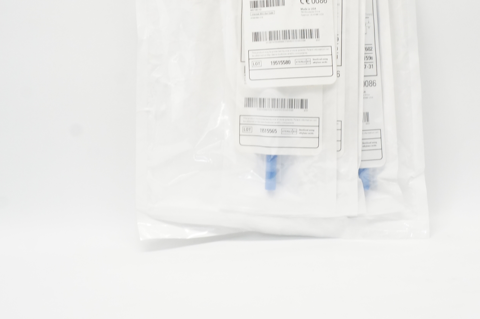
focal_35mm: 53
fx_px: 706
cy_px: 12
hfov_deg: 37.4
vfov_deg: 24.5
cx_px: 285
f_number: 11
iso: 800
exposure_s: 1/20
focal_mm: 18
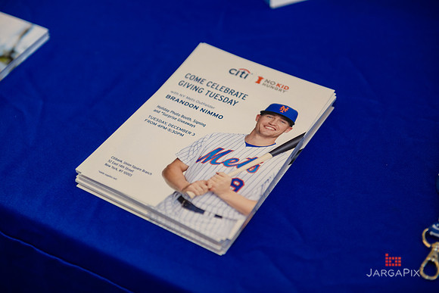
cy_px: 146
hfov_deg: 28.8
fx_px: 854
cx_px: 220
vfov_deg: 19.5
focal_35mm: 70
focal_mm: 70
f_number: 3.2
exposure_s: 1/125
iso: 400
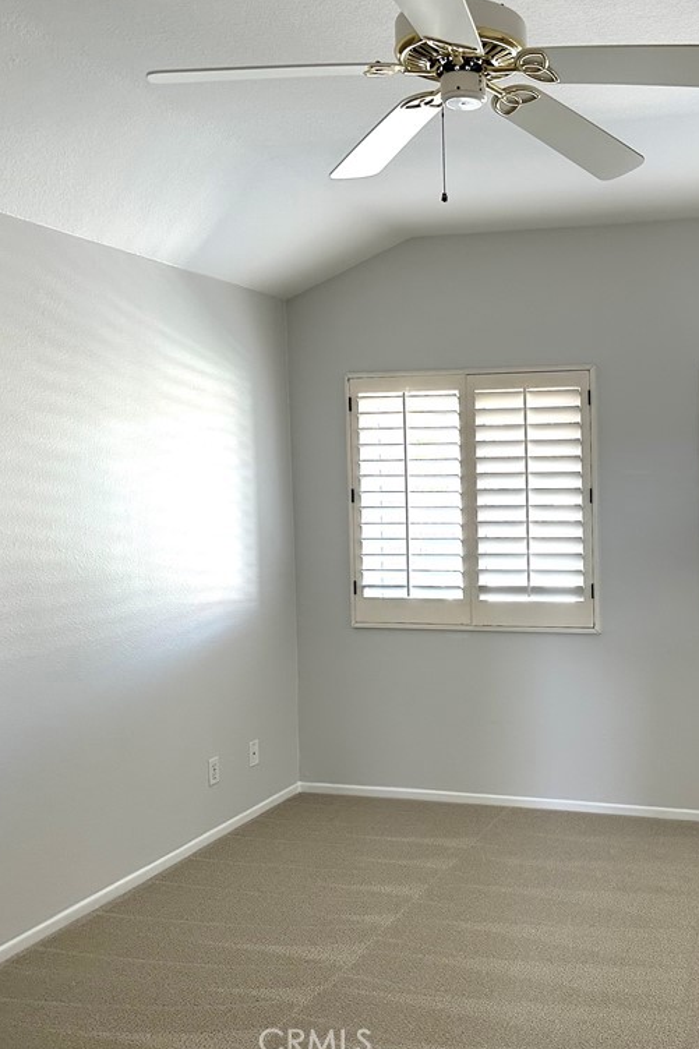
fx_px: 991
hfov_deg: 36.9
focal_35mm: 34
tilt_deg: -1.0
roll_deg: +1.0
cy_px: 526
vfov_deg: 55.8
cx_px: 603
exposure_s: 1/120
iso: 160
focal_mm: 6.86
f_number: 1.78
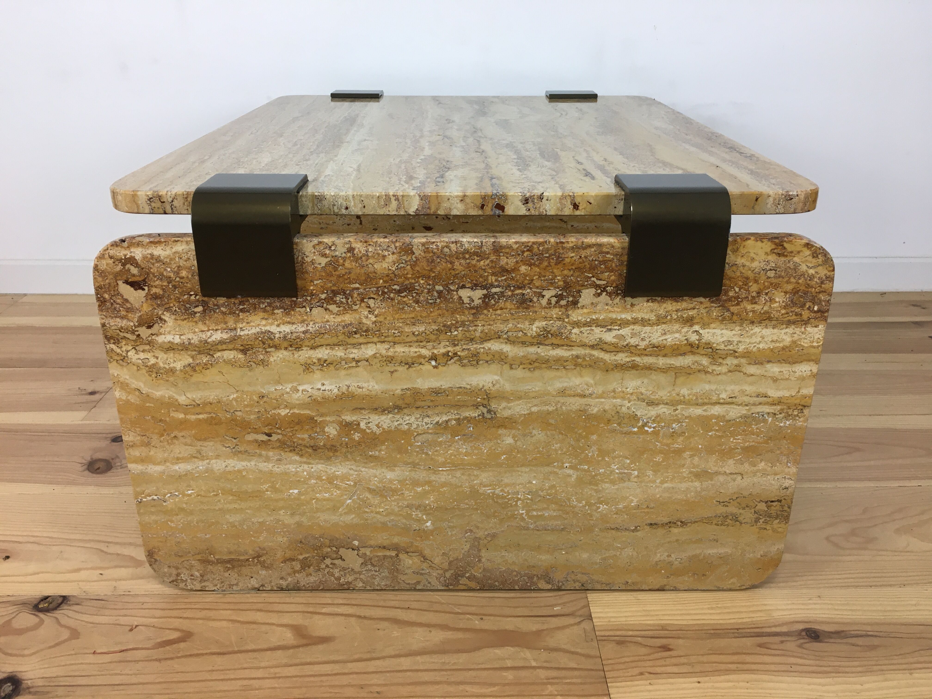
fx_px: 781
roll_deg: +0.0
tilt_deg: -24.3
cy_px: 350
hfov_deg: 61.7
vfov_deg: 48.2
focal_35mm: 29
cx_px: 466
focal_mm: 4.15
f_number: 2.2
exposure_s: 1/33
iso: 32
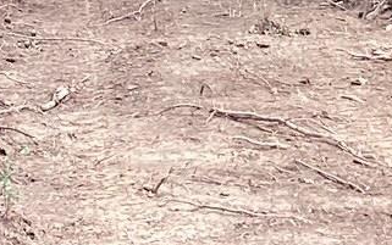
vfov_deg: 7.3
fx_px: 1785
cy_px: -395
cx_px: 64
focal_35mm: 167
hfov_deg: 12.5
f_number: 2.4
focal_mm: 3.3
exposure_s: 1/120
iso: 80
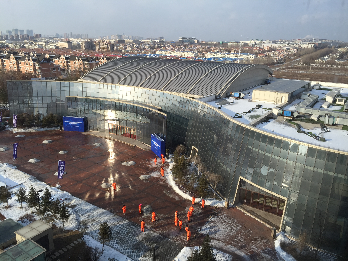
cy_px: 130
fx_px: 292
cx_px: 174
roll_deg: -3.2
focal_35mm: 29
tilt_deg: -15.9
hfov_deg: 61.7
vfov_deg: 48.2
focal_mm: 4.15
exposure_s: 1/565
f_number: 2.2
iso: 32
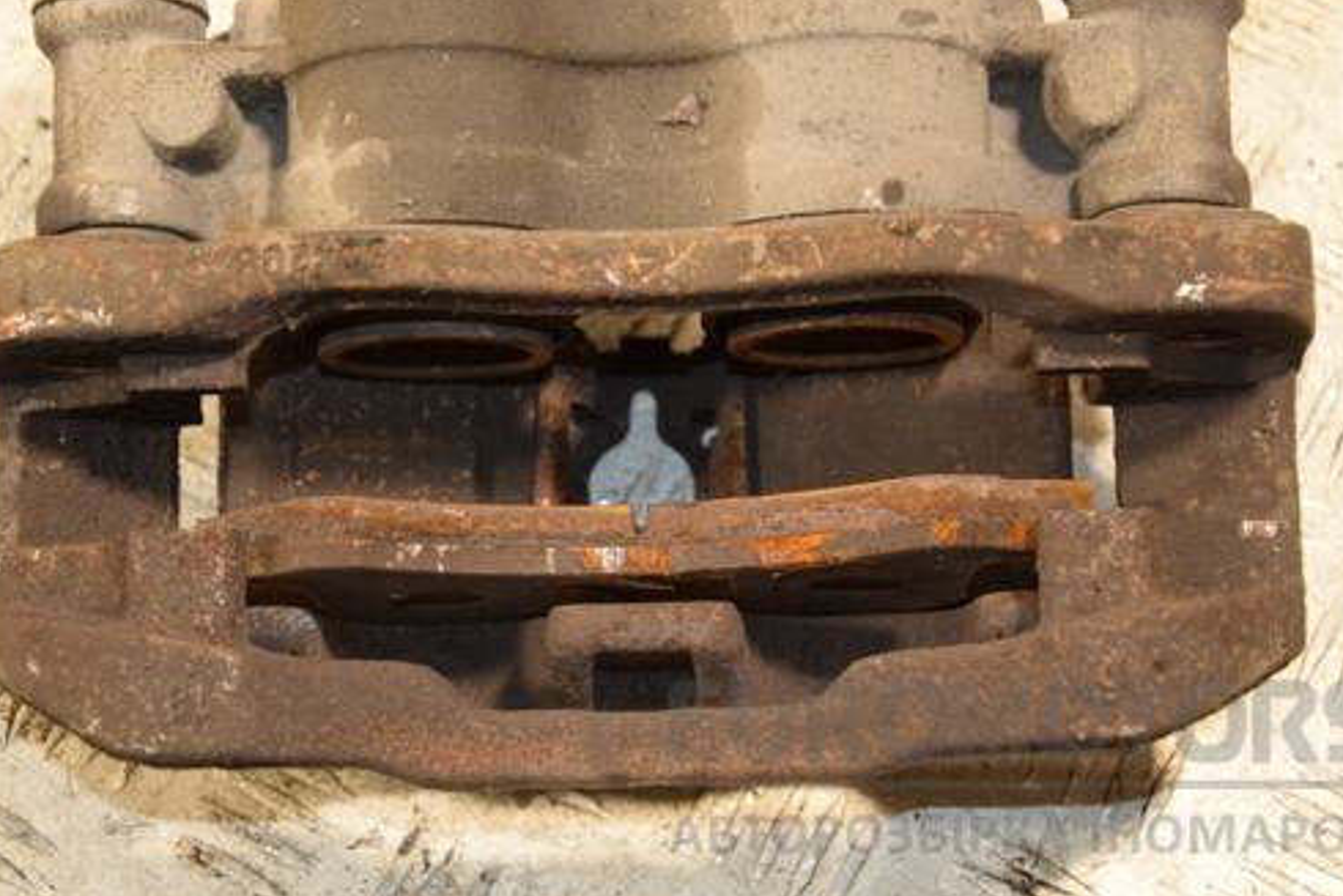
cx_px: 617
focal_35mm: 83
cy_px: 356
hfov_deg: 24.6
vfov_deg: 16.5
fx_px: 3083
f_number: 4.8
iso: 800
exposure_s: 1/100
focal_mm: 45
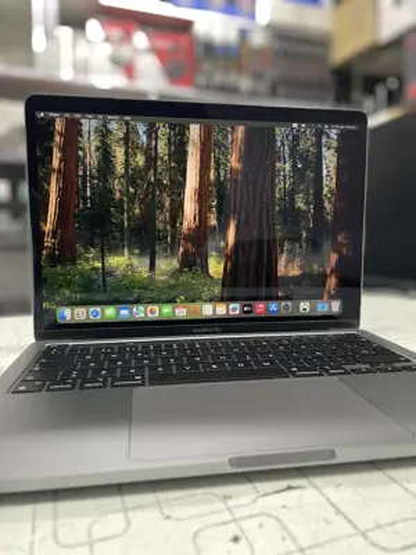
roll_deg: -0.2
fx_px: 417
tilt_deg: -5.2
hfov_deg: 53.1
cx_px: 208
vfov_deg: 67.3
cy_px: 278
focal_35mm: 26
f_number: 1.6
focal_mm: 4.2
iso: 160
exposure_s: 1/48
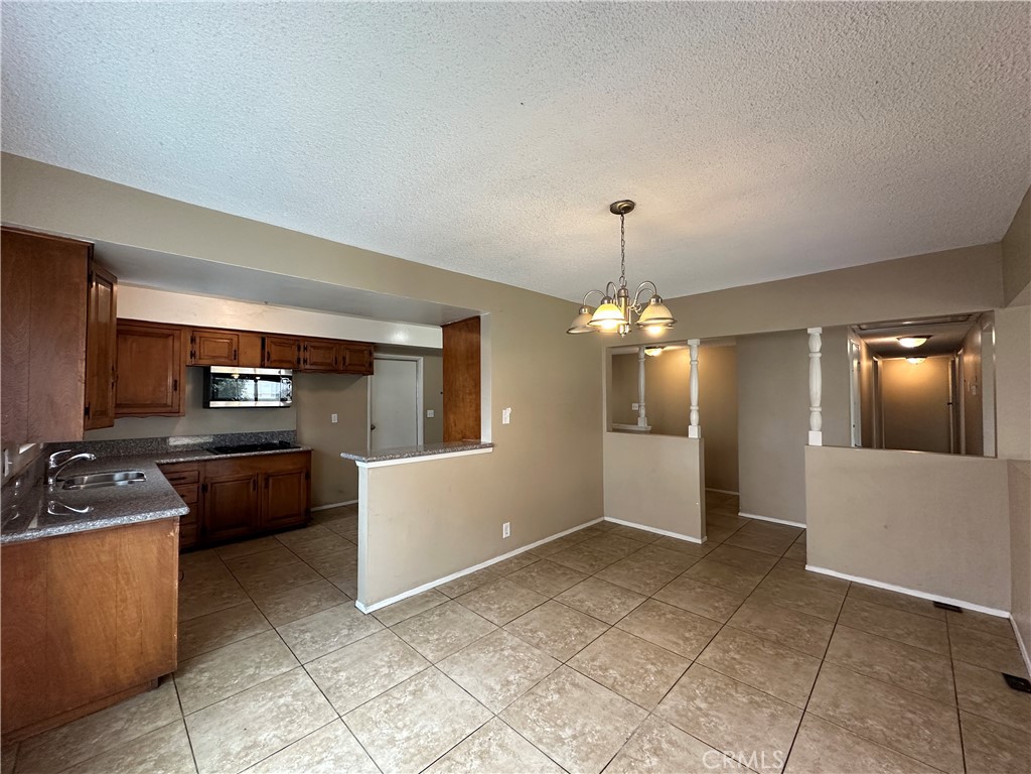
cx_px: 516
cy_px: 387
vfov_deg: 85.7
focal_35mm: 14
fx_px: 417
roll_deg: +0.4
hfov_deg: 102.1
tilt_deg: +1.1
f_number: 2.2
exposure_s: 1/120
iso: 250
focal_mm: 2.22
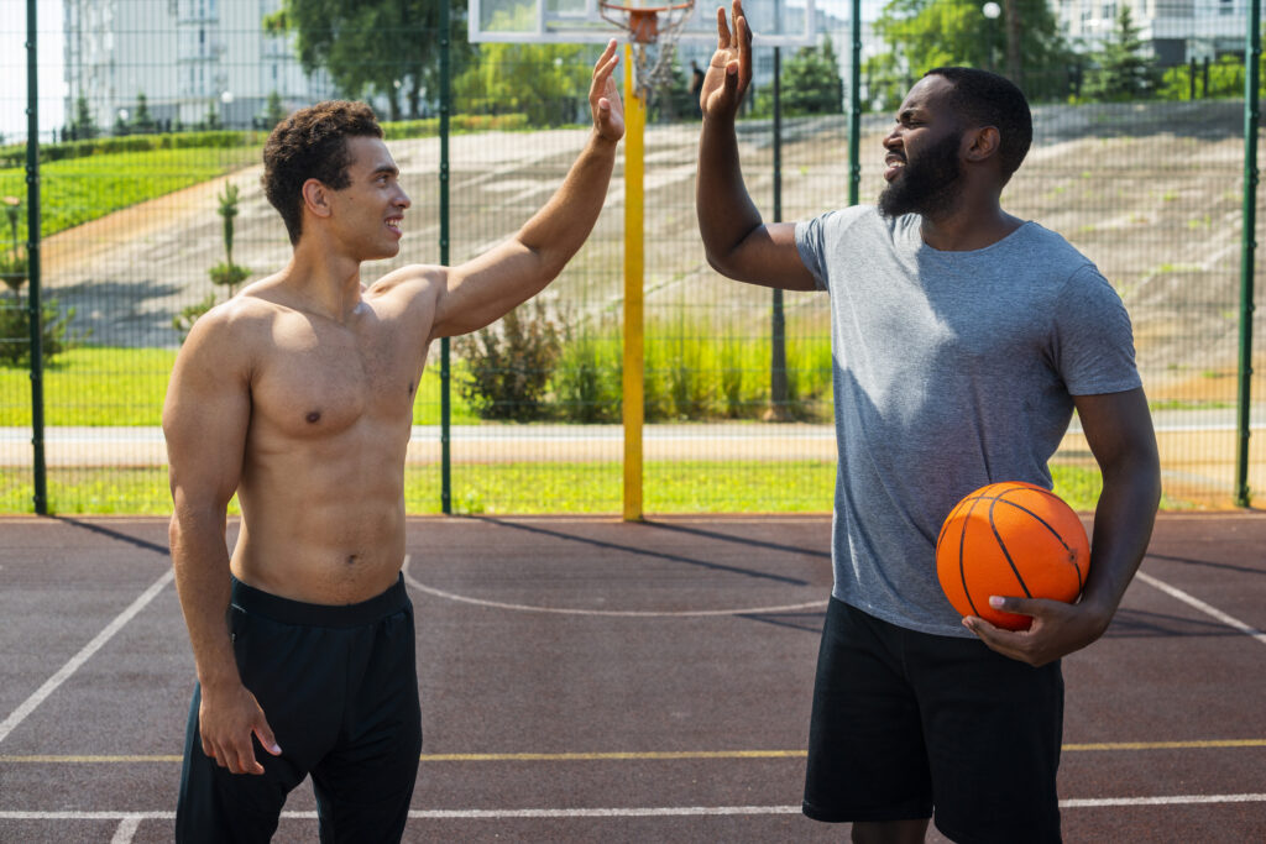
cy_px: 422
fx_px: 1758
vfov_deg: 27.0
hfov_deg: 39.6
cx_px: 633
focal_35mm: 50
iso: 400
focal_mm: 50
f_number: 5
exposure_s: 1/320
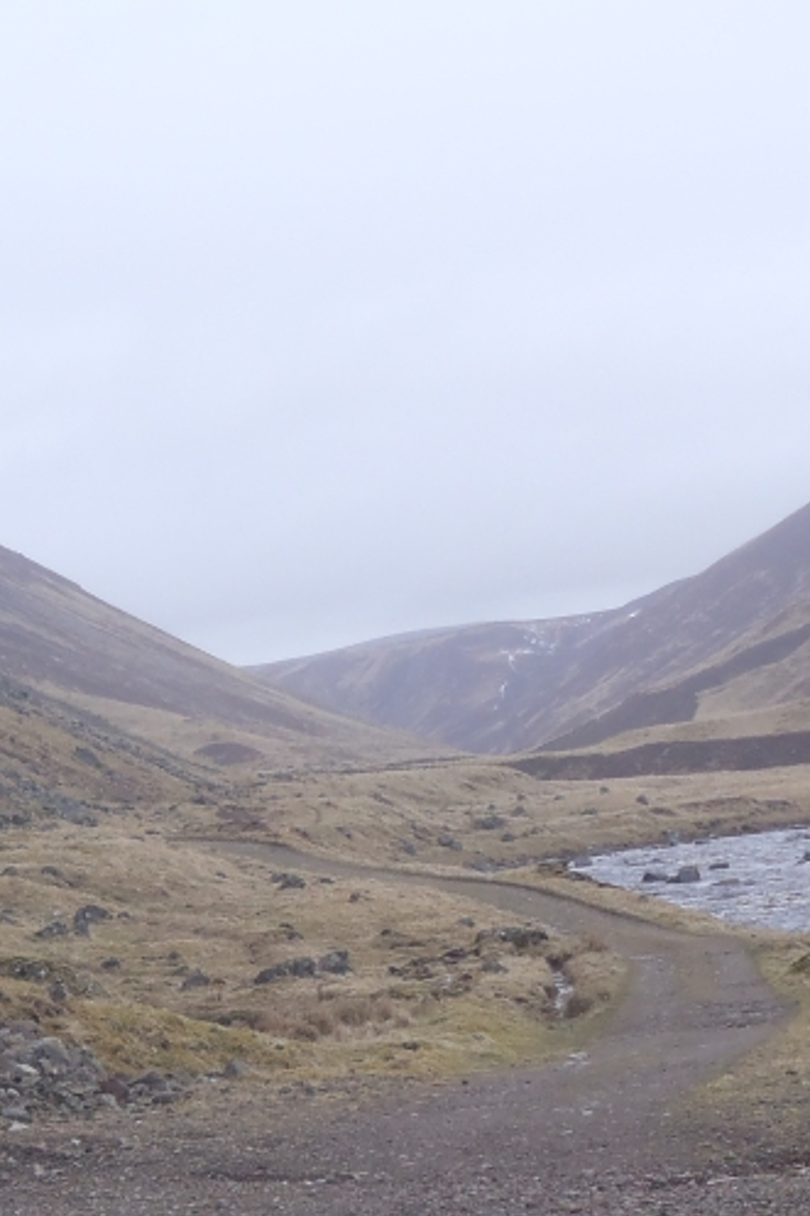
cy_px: 888
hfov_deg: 10.7
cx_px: 511
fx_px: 4323
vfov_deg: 16.0
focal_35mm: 128
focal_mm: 10.34
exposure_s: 1/100
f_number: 4.5
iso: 100
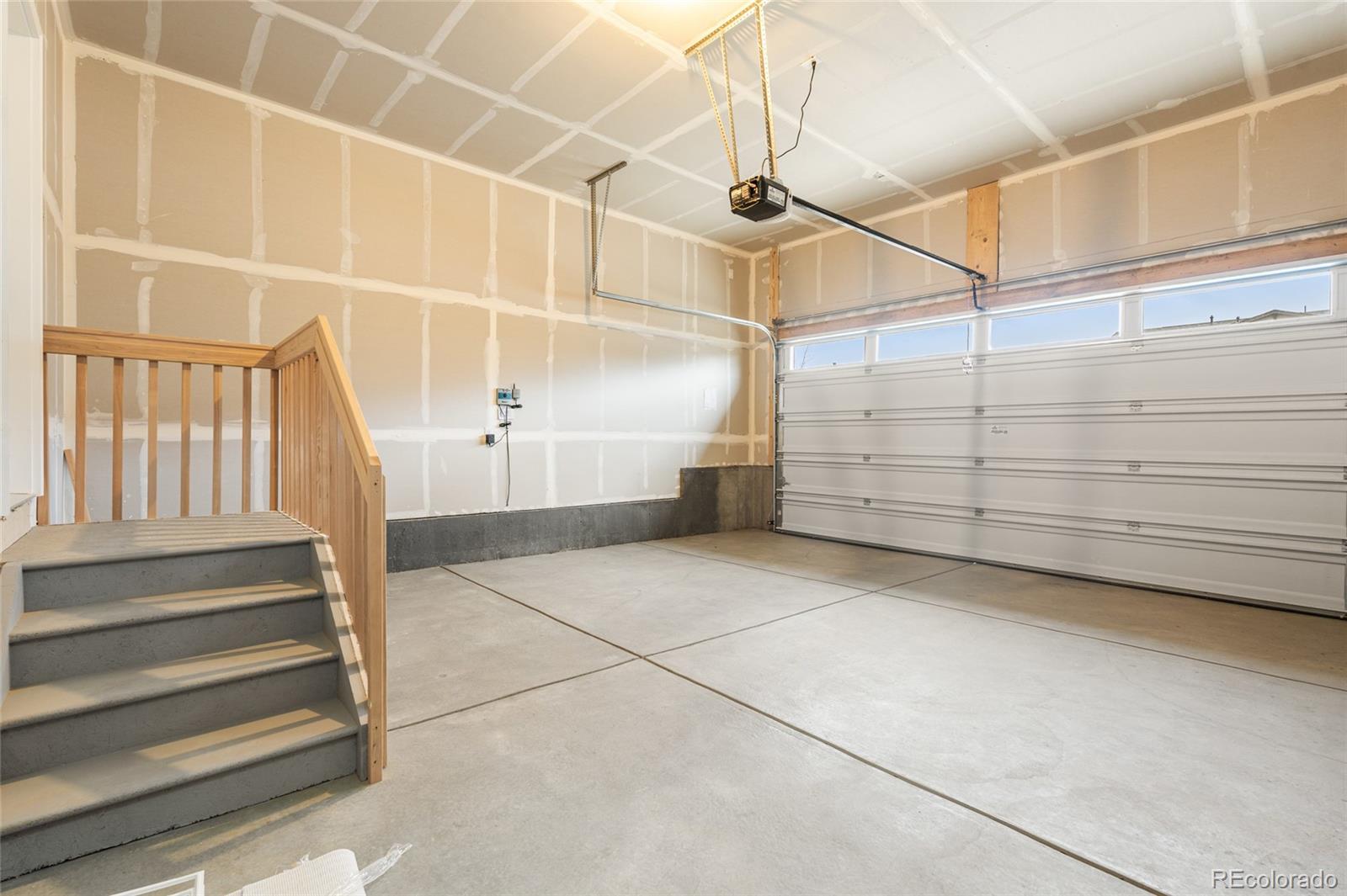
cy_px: 448
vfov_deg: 73.7
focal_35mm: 16
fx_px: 598
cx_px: 674
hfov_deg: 96.8
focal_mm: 16
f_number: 8
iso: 100
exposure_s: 1.6
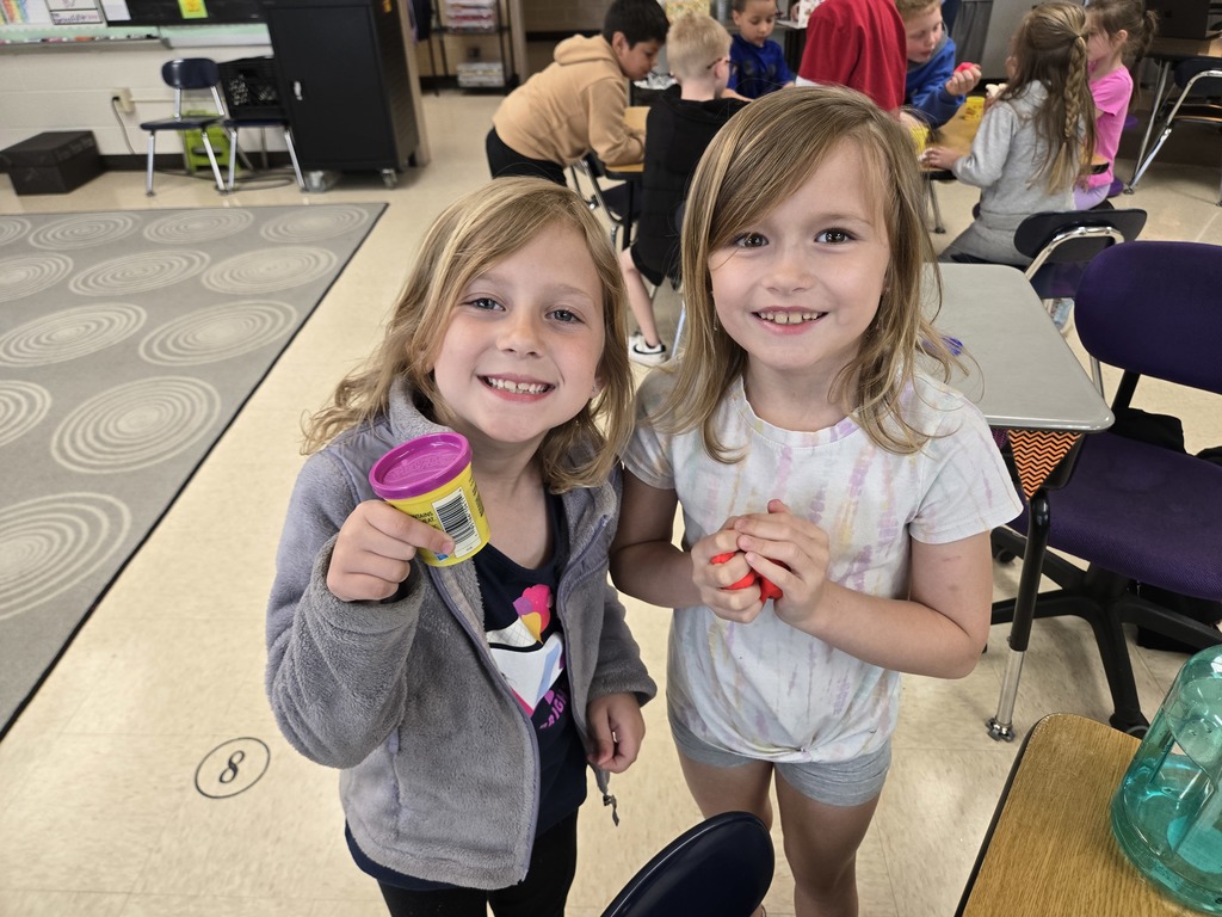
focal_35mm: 23
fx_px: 812
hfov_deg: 73.9
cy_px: 458
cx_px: 611
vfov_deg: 58.9
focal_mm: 5.4
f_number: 1.8
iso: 125
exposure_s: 1/120
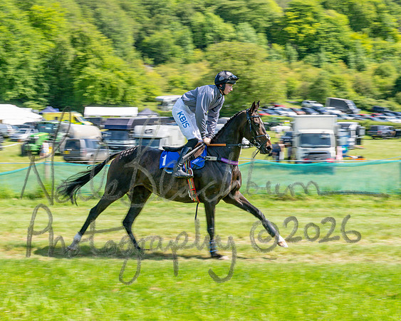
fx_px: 935
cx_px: 170
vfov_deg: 19.4
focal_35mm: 79
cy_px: 160
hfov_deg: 24.2
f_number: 18
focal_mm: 70
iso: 200
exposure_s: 1/160
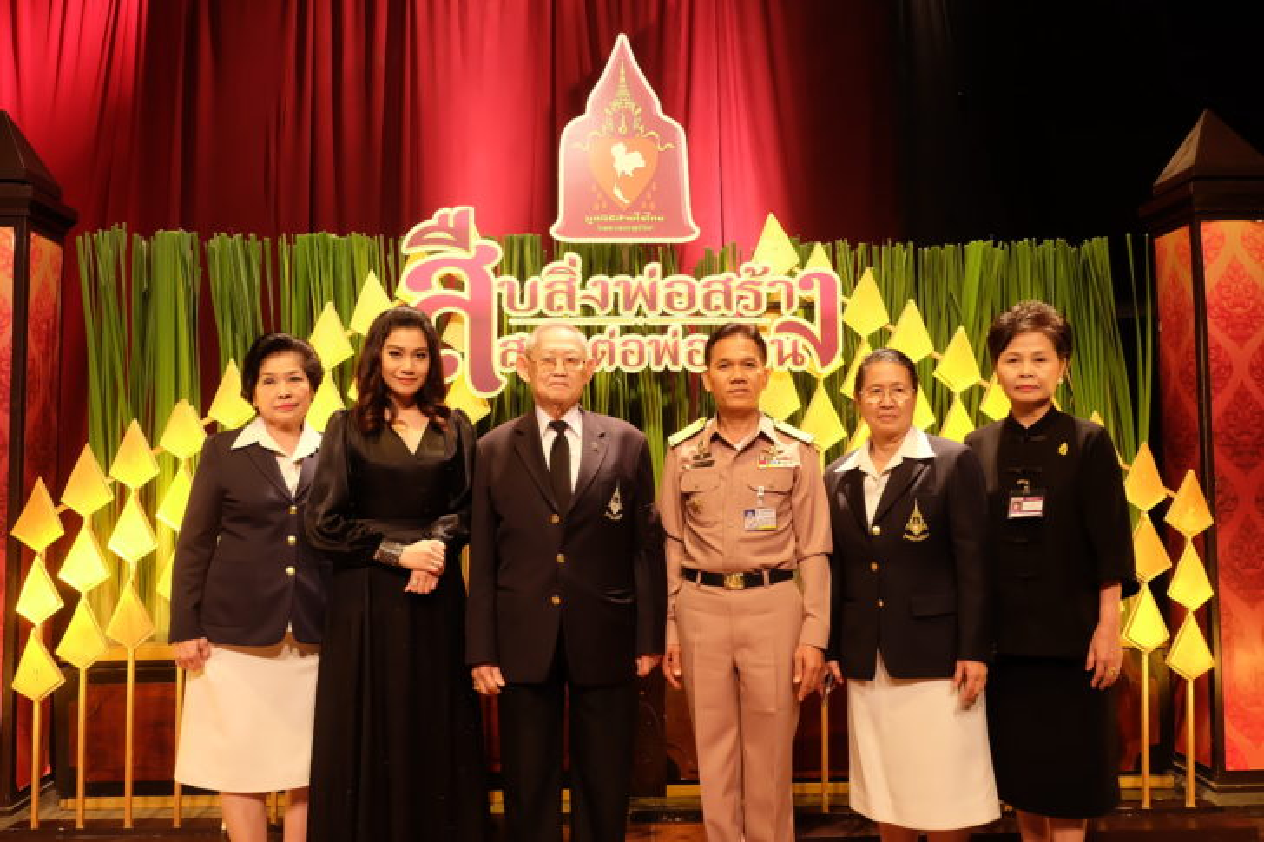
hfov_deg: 63.7
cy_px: 421
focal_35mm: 29
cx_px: 632
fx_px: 1018
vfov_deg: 44.9
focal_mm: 19.2
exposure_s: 1/30
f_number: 4.5
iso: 500
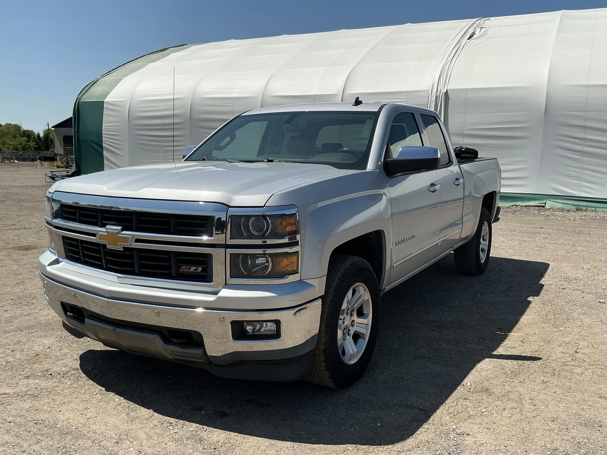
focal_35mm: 30
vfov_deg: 46.8
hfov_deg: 60.0
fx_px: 526
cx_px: 303
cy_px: 237
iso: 25
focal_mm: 3
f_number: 1.8
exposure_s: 1/2801
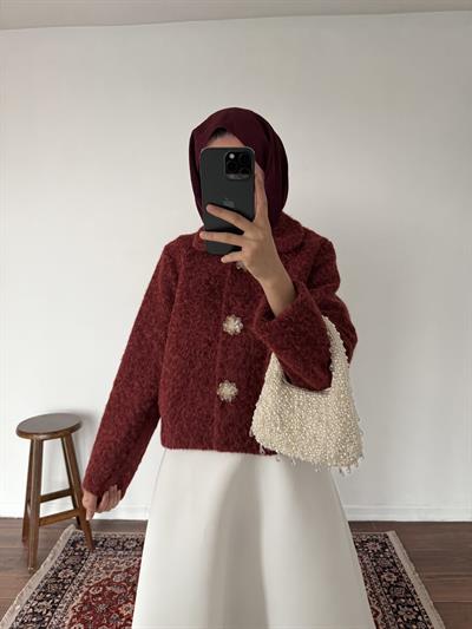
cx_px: 236
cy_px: 314
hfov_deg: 56.8
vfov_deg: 71.6
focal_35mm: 24
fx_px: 436
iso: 500
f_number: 1.78
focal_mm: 6.76
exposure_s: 1/60
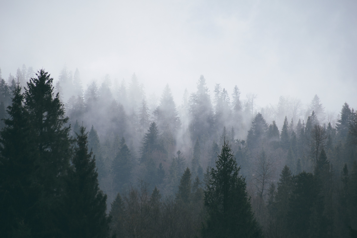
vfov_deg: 5.0
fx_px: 2752
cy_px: 119
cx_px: 178
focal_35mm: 278
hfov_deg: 7.4
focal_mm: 185
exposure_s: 1/640
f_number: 5.3
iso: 100
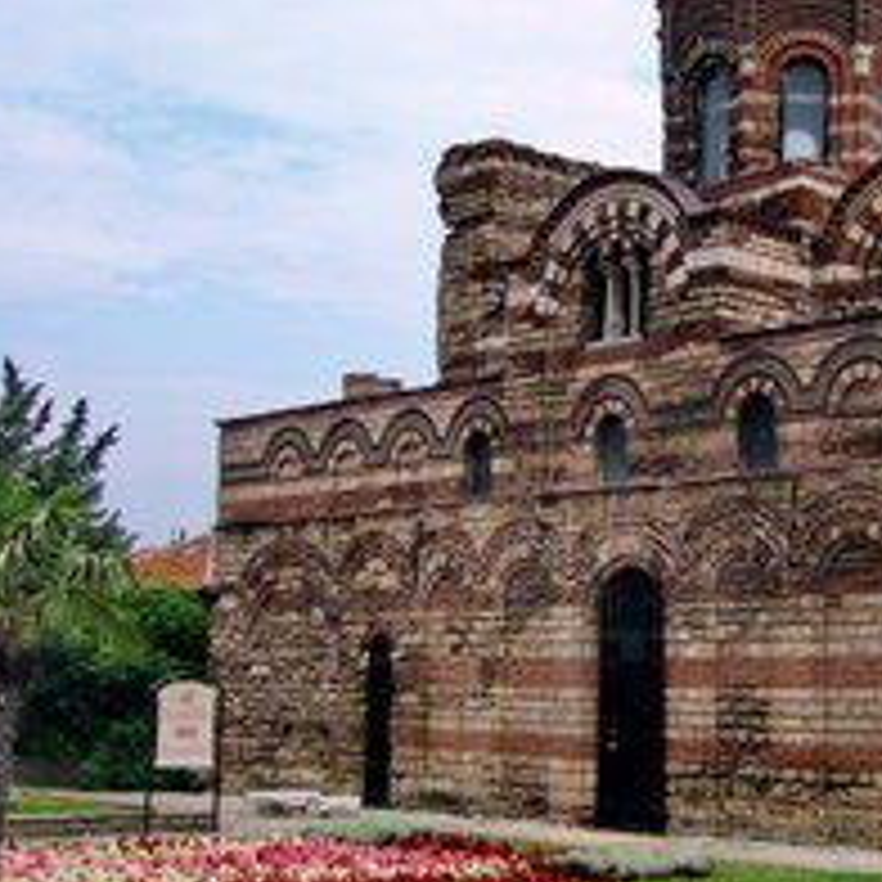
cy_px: 418
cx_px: 706
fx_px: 1816
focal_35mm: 63
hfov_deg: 26.8
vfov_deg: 27.3
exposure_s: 1/320
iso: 80
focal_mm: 5.8
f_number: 5.6
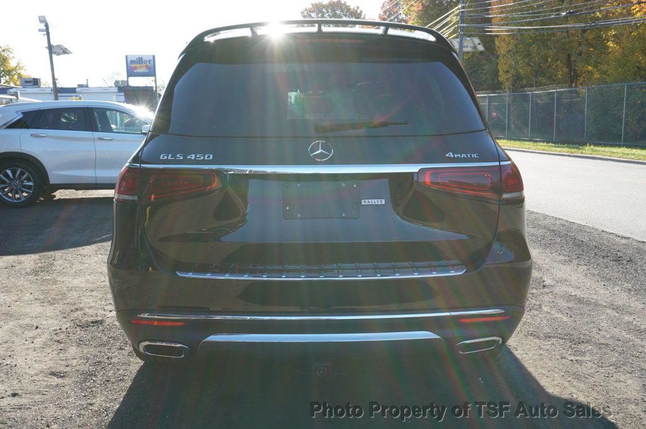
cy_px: 214
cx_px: 323
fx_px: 645
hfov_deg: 53.2
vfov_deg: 36.8
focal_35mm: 36
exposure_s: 1/250
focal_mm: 24
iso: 500
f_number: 9
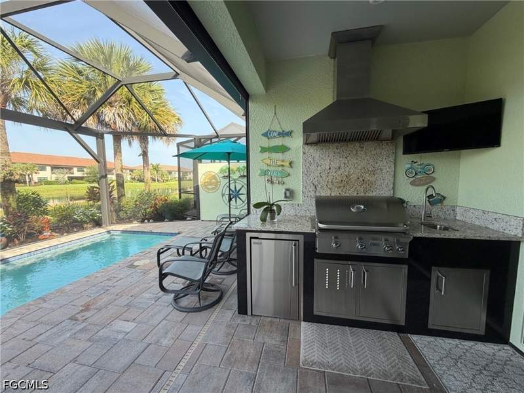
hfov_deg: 102.1
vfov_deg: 85.7
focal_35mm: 14
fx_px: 212
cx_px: 262
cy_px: 196
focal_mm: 2.22
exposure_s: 1/164
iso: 40
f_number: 2.2
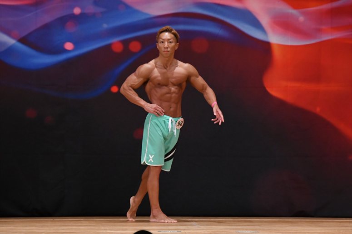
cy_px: 117
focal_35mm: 300
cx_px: 176
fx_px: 2932
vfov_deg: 4.6
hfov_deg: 6.9
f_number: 5.6
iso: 3200
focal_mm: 200
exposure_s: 1/400
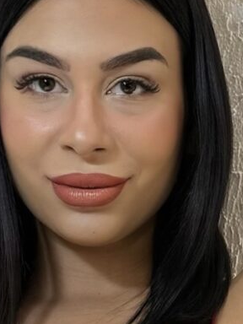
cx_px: 317
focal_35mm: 160
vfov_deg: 12.0
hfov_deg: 9.1
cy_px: 429
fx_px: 1498
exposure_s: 1/183
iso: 64
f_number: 1.78
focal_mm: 6.76
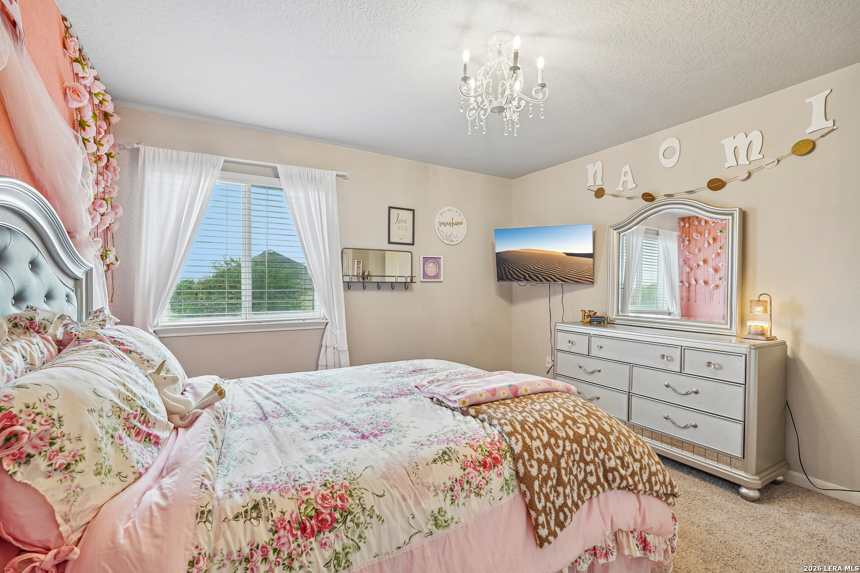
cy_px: 286
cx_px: 430
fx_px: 394
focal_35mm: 16
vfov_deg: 72.1
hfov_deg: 95.0
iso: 400
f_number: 8
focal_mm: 16.5
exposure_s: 1/15
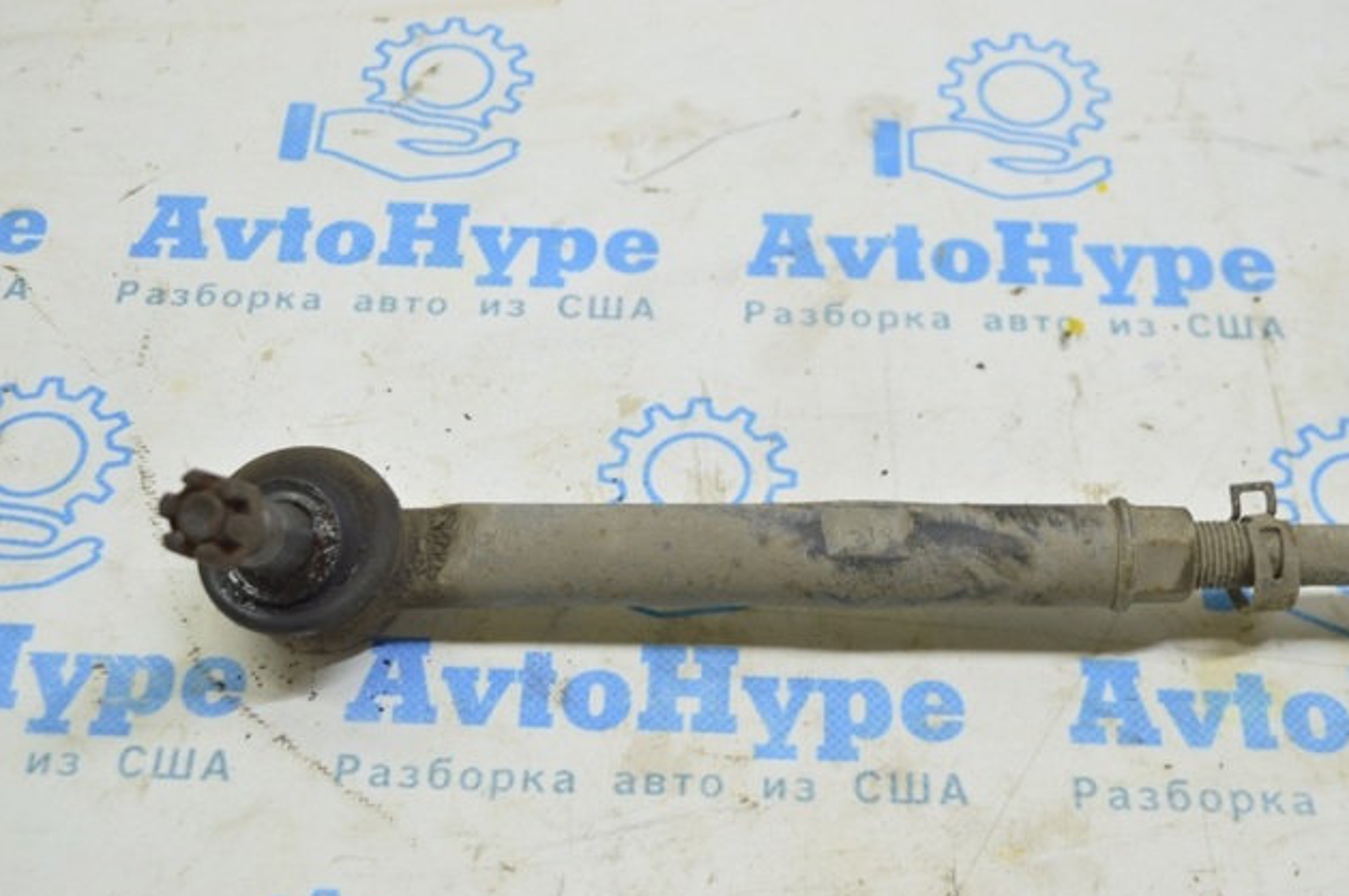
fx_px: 2171
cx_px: 684
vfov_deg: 23.3
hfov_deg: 34.5
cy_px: 453
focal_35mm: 58
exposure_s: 1/20
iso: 400
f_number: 5.6
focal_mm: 38
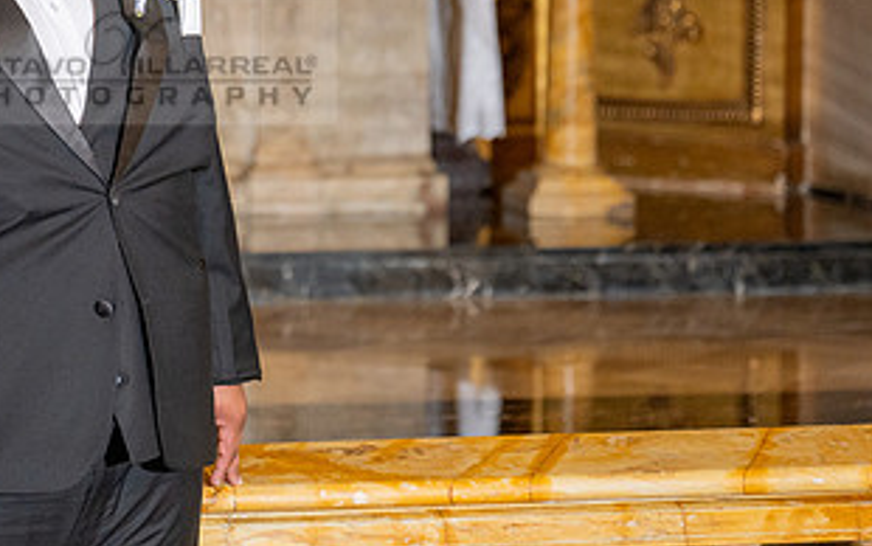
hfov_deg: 12.5
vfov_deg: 7.9
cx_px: 17
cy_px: 102
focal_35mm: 166
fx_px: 3946
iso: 1000
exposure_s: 1/200
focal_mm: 70
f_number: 2.8
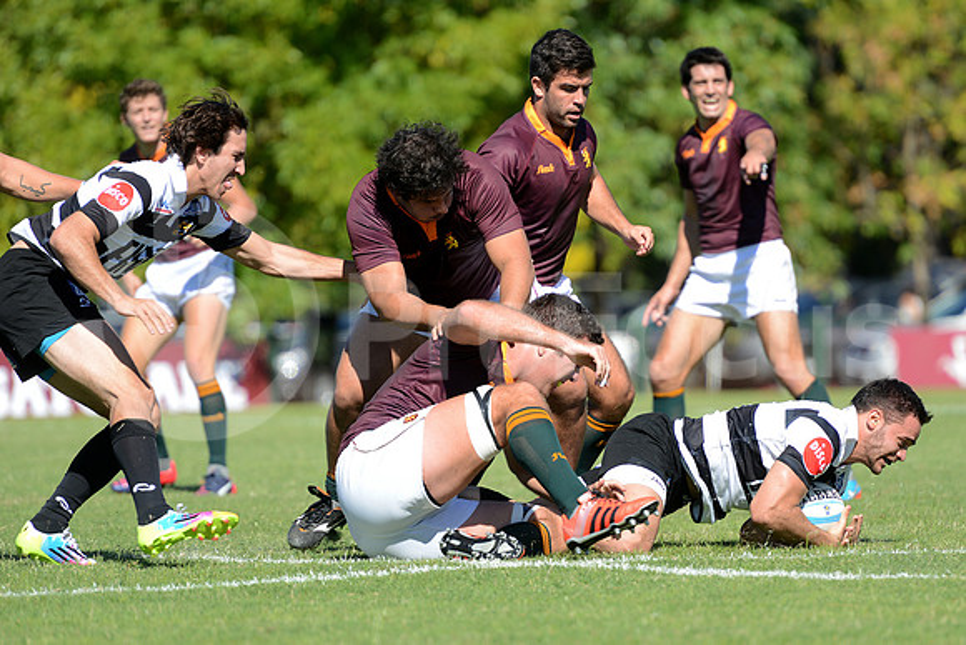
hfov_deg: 7.4
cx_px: 483
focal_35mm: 280
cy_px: 322
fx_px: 7515
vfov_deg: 4.9
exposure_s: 1/1000
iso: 320
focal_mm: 280
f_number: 4
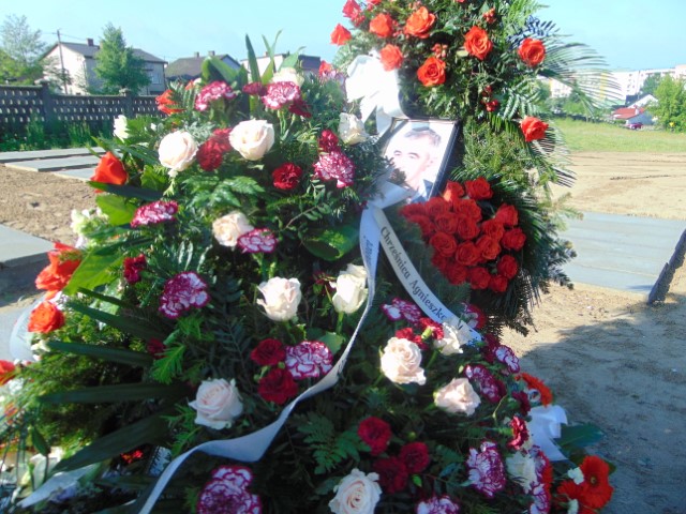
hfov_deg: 69.4
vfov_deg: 54.9
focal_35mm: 25
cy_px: 257
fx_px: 495
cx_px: 343
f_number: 3
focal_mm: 4.5
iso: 80
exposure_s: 1/500
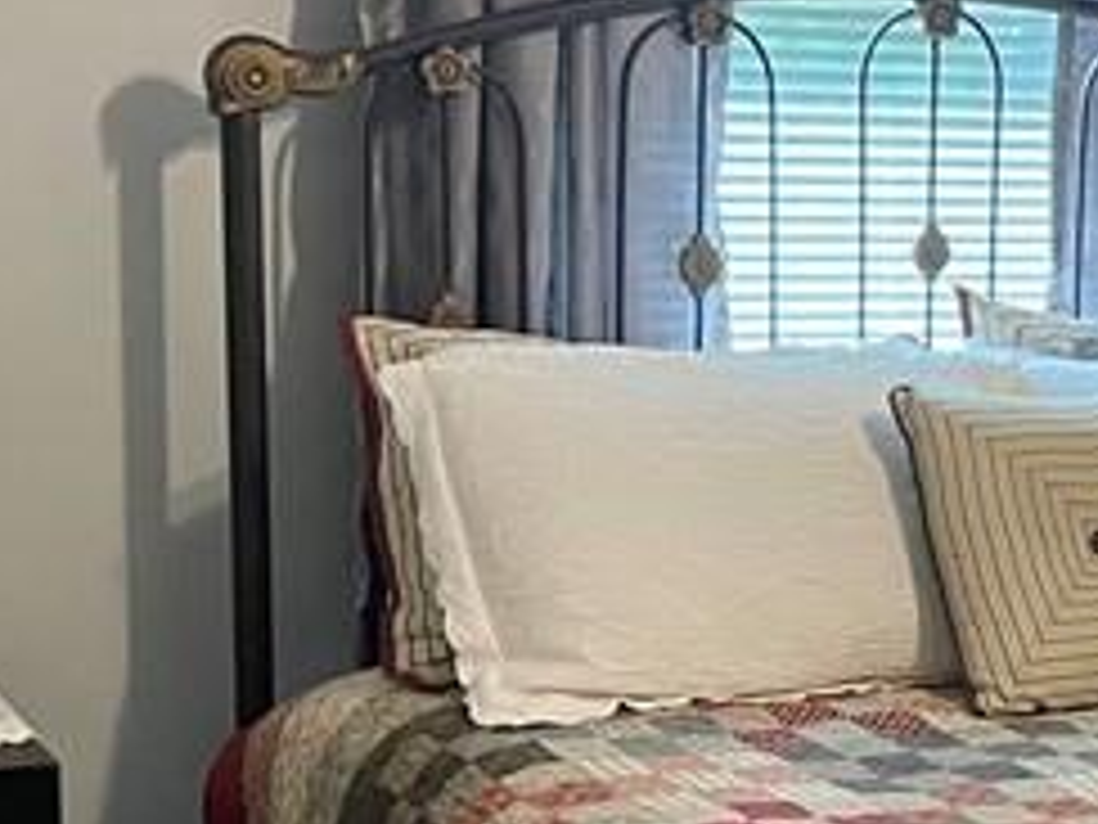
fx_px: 3457
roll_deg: -4.1
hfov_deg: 16.7
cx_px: 1562
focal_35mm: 109
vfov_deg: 13.4
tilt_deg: -13.8
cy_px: 770
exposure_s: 1/60
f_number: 1.6
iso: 320
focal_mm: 5.1
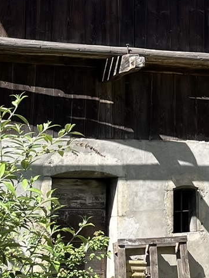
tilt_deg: +14.5
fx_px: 900
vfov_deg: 16.9
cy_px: -41
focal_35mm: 112
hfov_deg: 12.8
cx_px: 279
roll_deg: +2.4
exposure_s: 1/1776
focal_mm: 5.1
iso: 50
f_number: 1.6
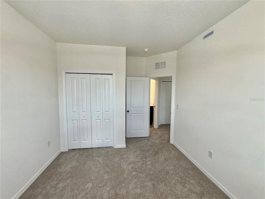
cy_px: 100
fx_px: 107
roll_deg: -0.2
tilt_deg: -5.3
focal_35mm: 14
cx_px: 132
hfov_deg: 102.1
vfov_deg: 85.7
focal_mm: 2.22
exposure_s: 1/122
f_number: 2.2
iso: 80
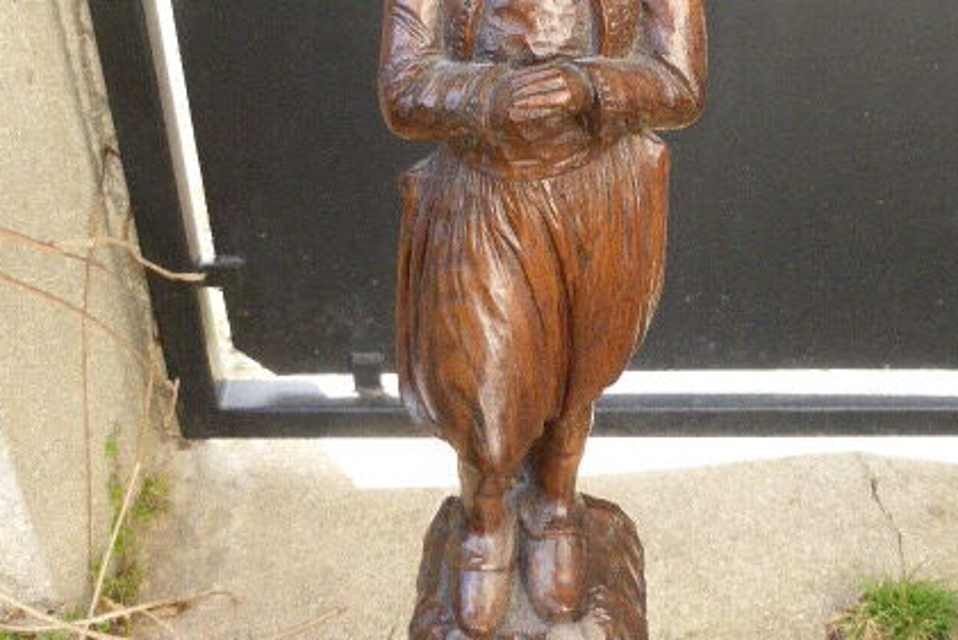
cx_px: 501
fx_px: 1304
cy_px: 128
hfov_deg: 40.3
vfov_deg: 27.0
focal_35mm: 49
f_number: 3.6
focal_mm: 5.4
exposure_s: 1/250
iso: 400
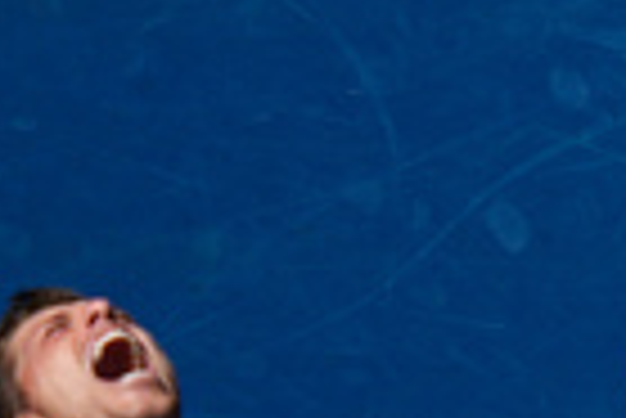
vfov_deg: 0.5
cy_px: 76
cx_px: 1765
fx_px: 51228
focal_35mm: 2943
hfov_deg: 0.7
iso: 160
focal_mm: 400
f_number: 3.2
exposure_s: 1/5000
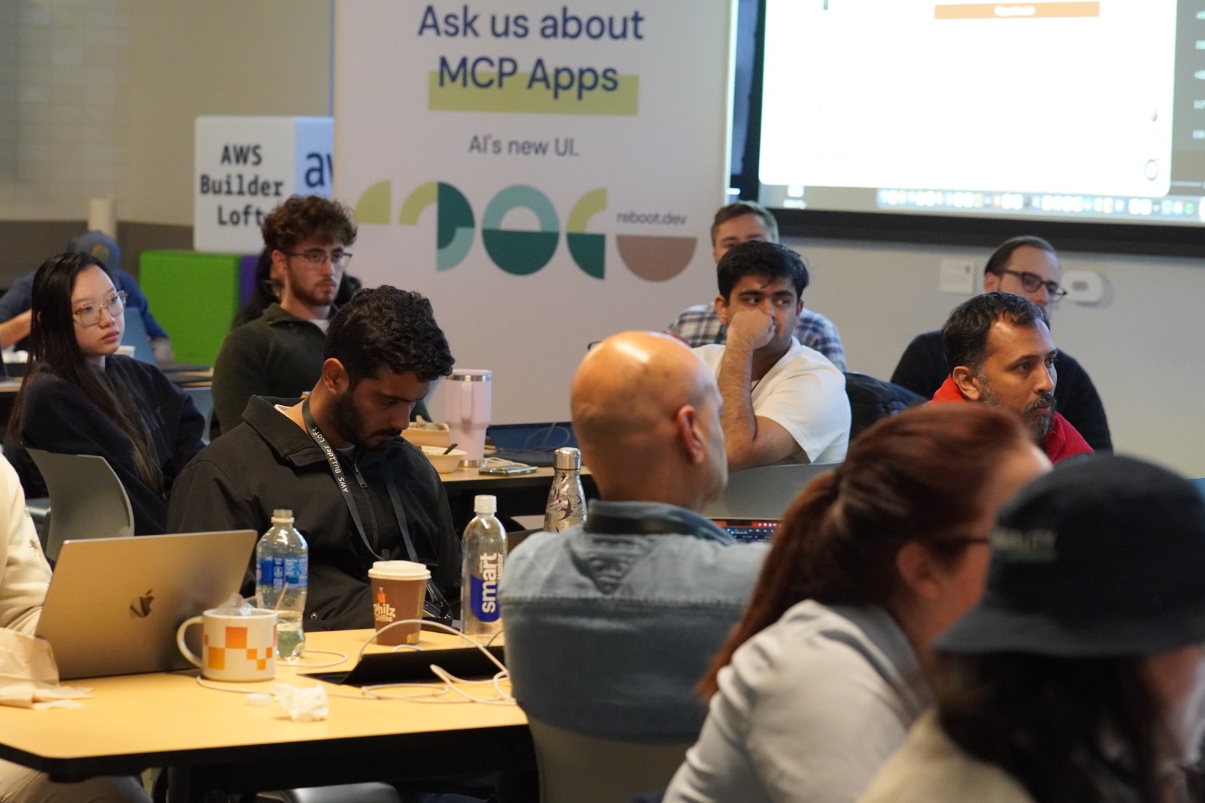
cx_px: 604
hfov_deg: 18.0
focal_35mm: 114
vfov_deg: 12.1
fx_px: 3799
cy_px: 400
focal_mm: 75
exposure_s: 1/160
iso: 5000
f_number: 4
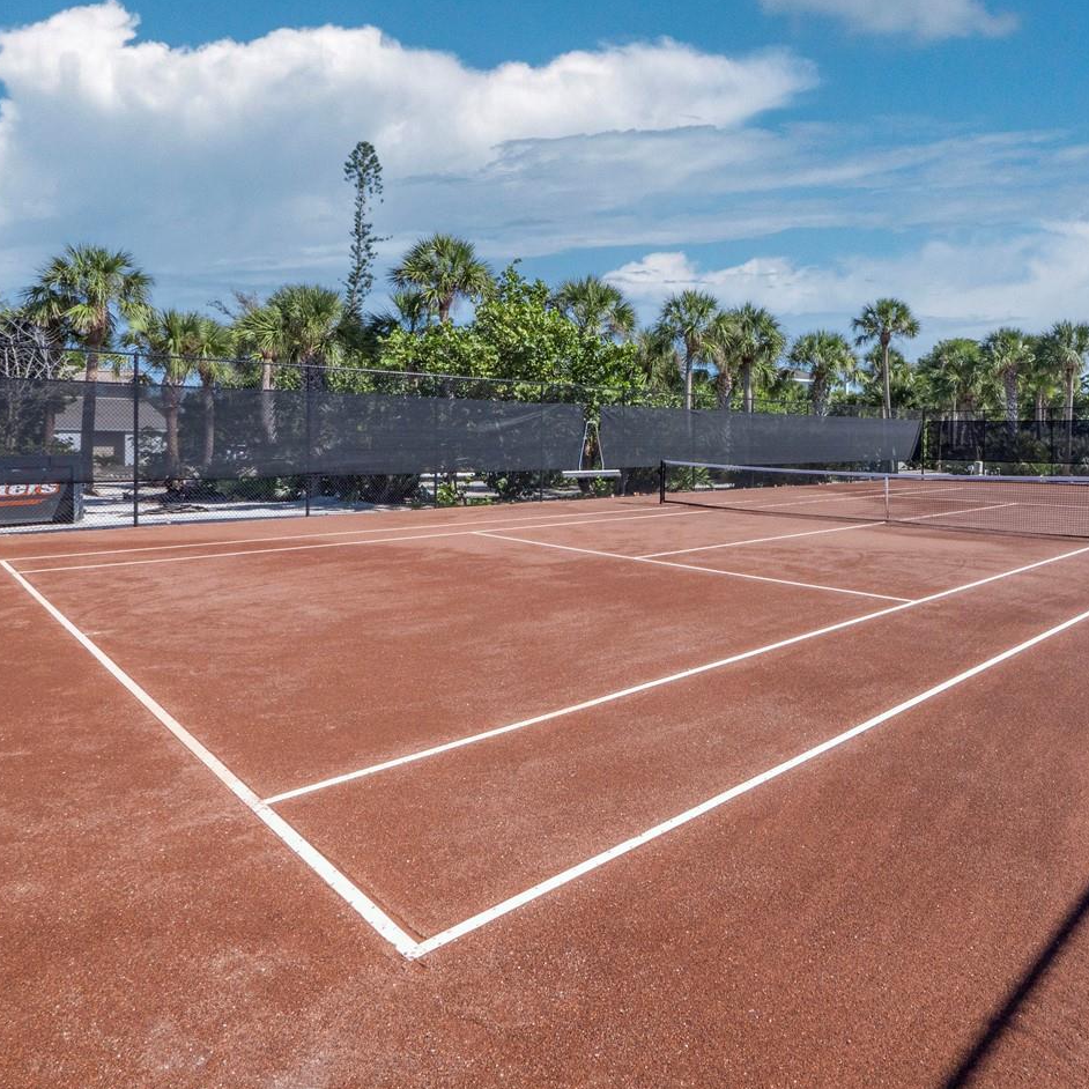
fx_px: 747
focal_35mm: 21
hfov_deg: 69.6
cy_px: 446
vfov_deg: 71.5
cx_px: 744
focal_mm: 7
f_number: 10
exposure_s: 1/500
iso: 400
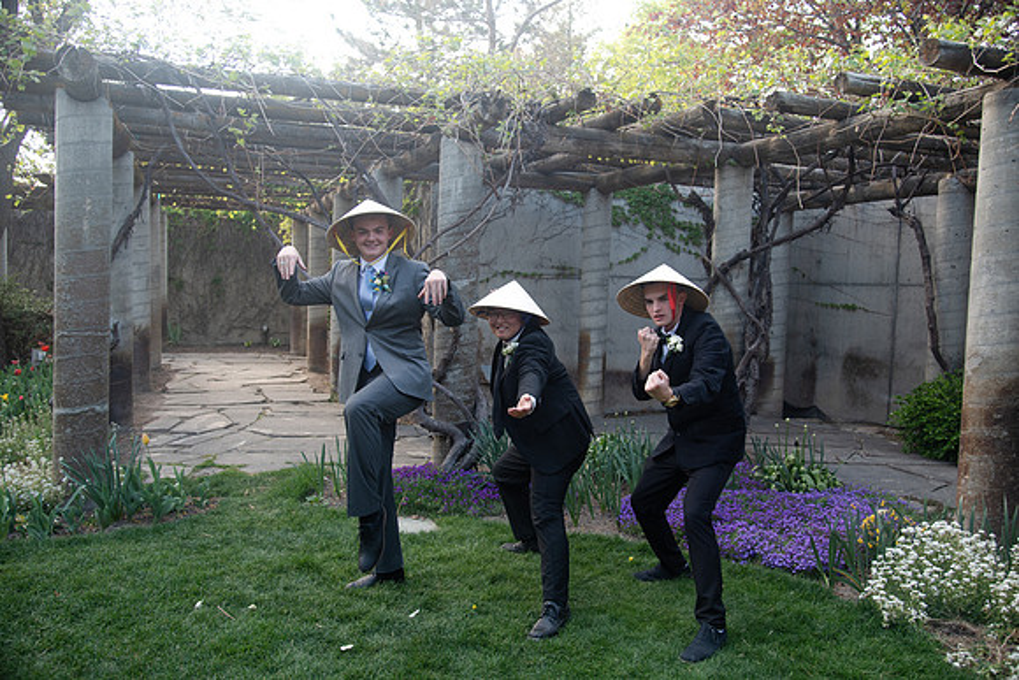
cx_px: 510
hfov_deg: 61.9
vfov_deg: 43.6
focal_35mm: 30
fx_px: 849
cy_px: 340
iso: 160
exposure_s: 1/125
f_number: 4
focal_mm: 30
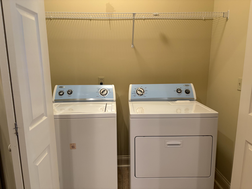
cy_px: 94
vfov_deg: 53.1
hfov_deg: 67.3
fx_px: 189
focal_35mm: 26
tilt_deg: -10.4
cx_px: 126
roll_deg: +0.8
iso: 200
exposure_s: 1/60
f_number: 1.6
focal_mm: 5.96
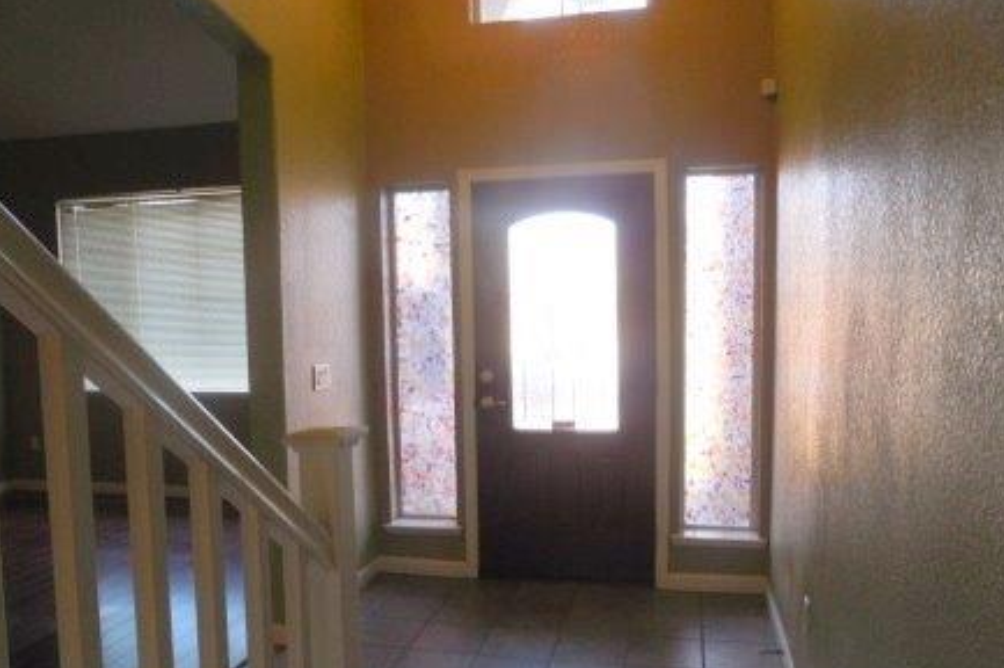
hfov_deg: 65.5
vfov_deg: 46.2
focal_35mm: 28
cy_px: 378
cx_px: 499
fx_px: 780
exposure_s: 1/30
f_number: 3.5
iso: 180
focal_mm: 4.6
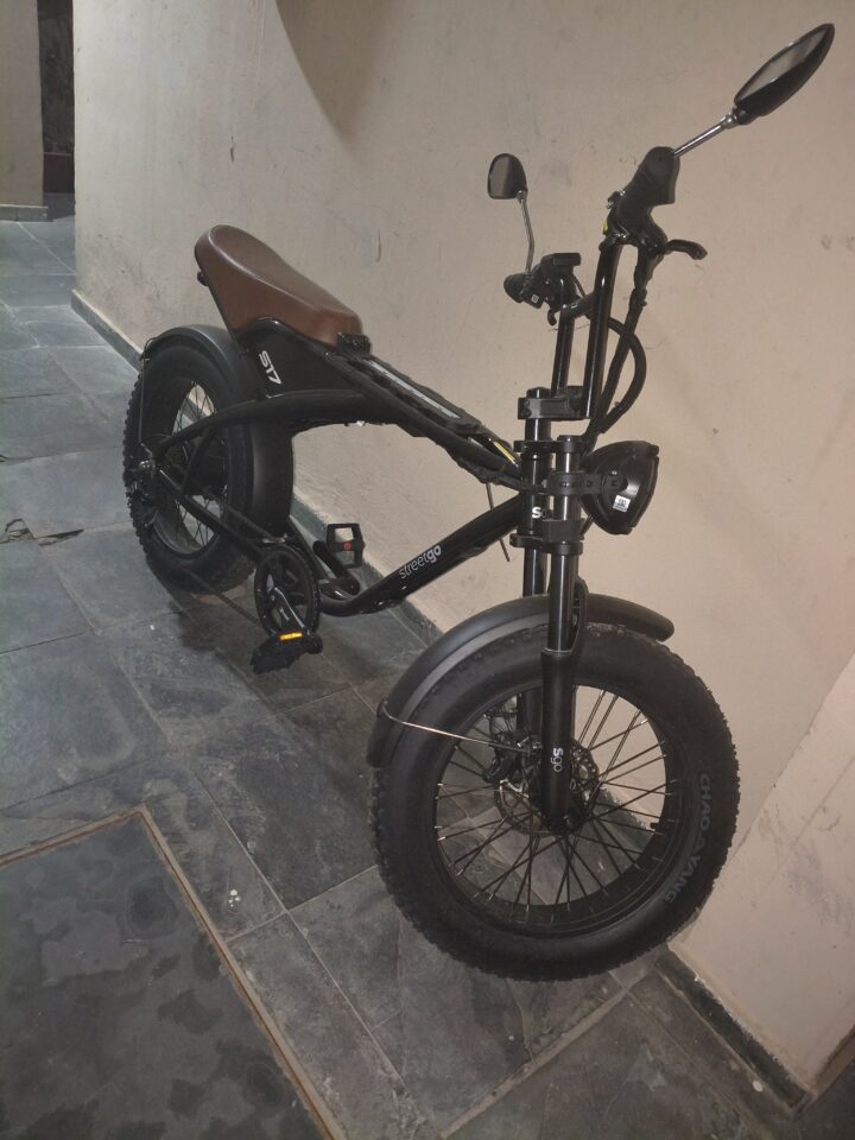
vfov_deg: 67.3
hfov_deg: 53.1
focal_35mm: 26
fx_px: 856
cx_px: 428
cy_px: 570
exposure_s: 1/33.4
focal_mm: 4.81
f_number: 1.8
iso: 2813
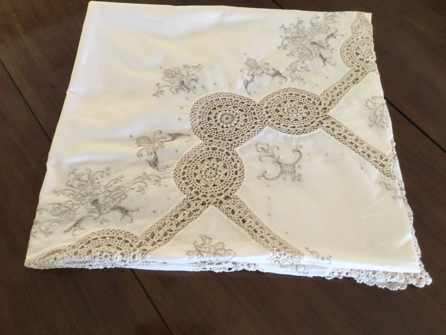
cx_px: 223
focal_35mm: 31
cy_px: 168
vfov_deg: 45.4
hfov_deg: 58.4
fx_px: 399
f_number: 2.4
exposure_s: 1/33
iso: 100
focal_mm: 3.3
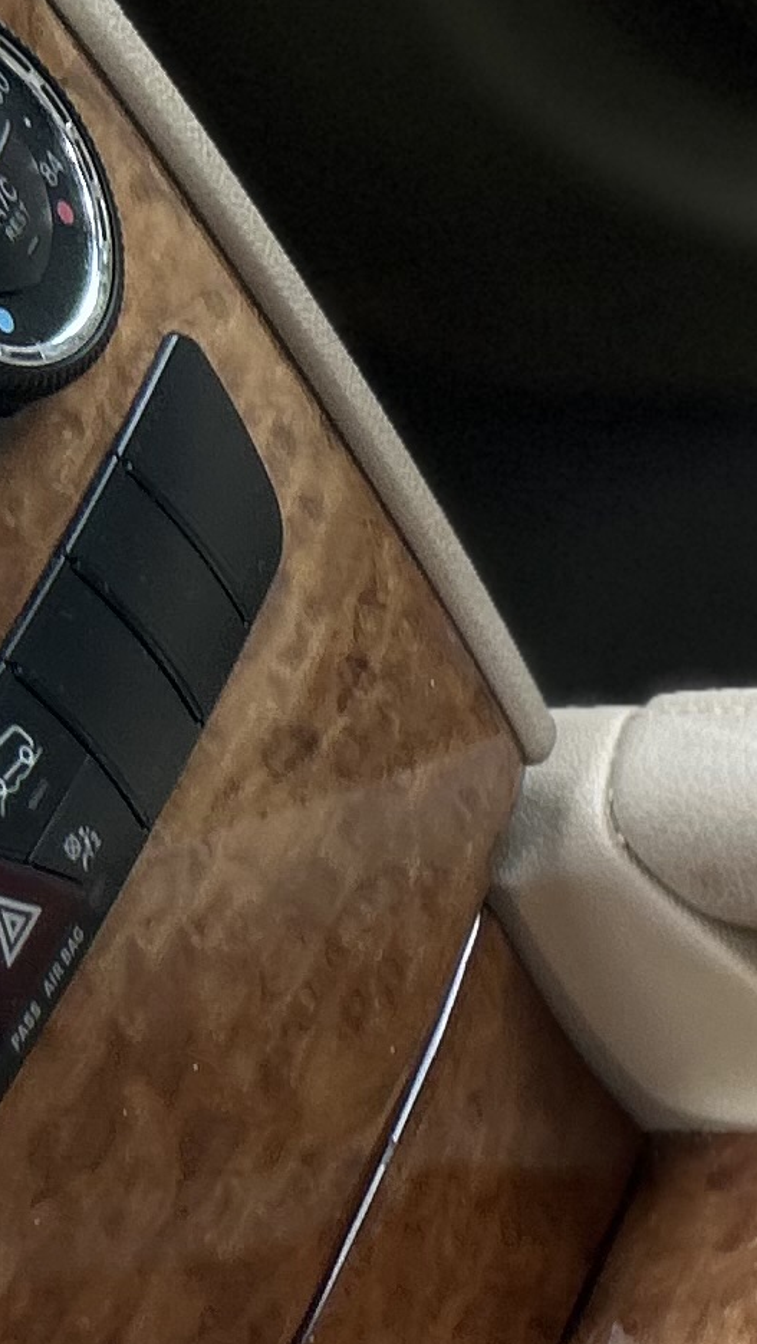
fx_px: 4350
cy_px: 777
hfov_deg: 8.8
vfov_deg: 17.6
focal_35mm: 122
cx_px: 1945
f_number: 1.5
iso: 40
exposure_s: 1/272
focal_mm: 5.7
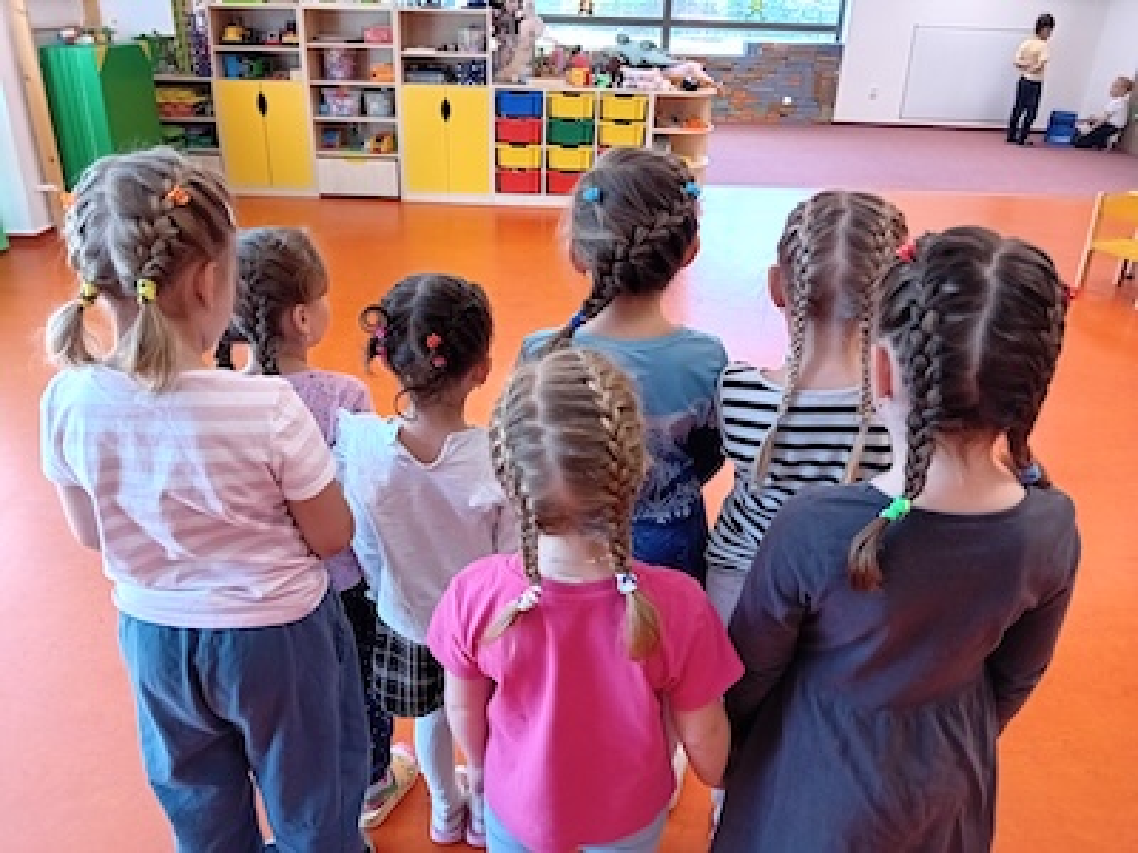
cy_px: 426
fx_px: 855
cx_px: 569
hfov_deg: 67.3
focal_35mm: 26
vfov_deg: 53.1
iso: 400
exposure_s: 1/24.4
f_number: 1.8
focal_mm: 3.98
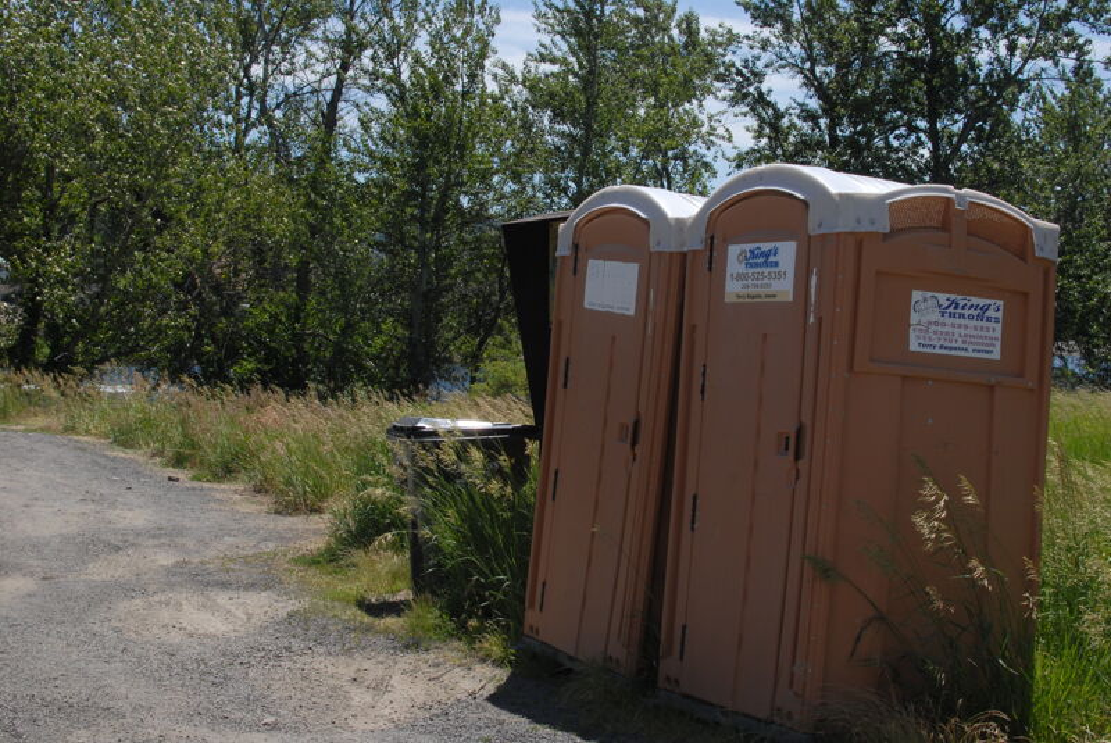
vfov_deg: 25.8
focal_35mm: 52
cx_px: 556
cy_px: 372
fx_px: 1622
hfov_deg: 37.8
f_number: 13
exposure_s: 1/200
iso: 200
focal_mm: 35
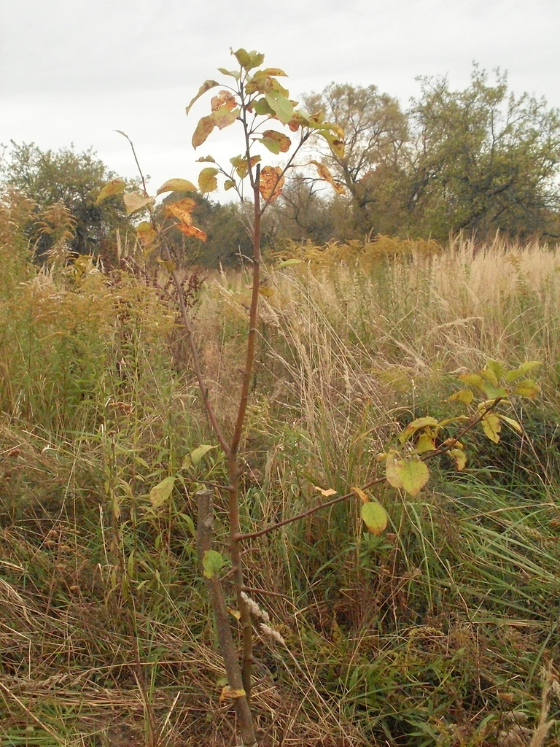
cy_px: 374
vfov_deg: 49.0
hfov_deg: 37.7
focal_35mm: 38
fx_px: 820
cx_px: 280
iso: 400
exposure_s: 1/125
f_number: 8.4
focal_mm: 6.3
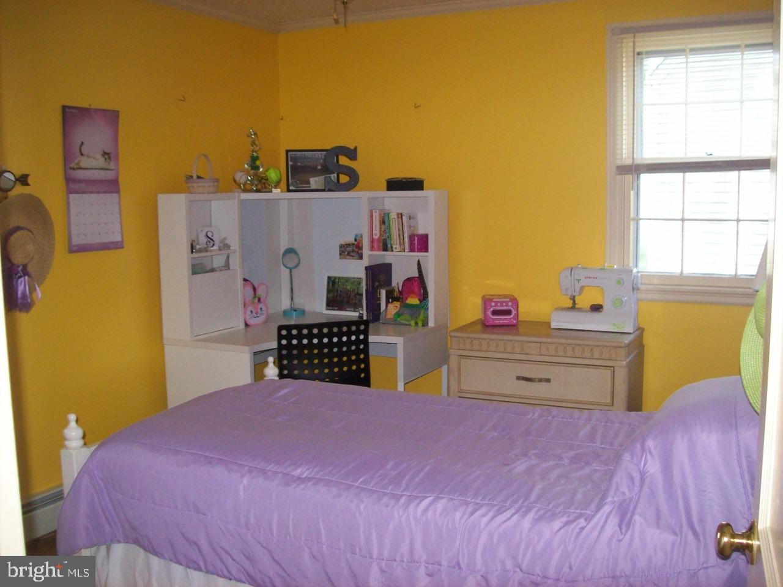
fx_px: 814
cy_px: 294
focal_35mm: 36
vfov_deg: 39.7
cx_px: 392
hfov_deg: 51.4
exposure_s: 1/64
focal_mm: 6
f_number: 2.7
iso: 200
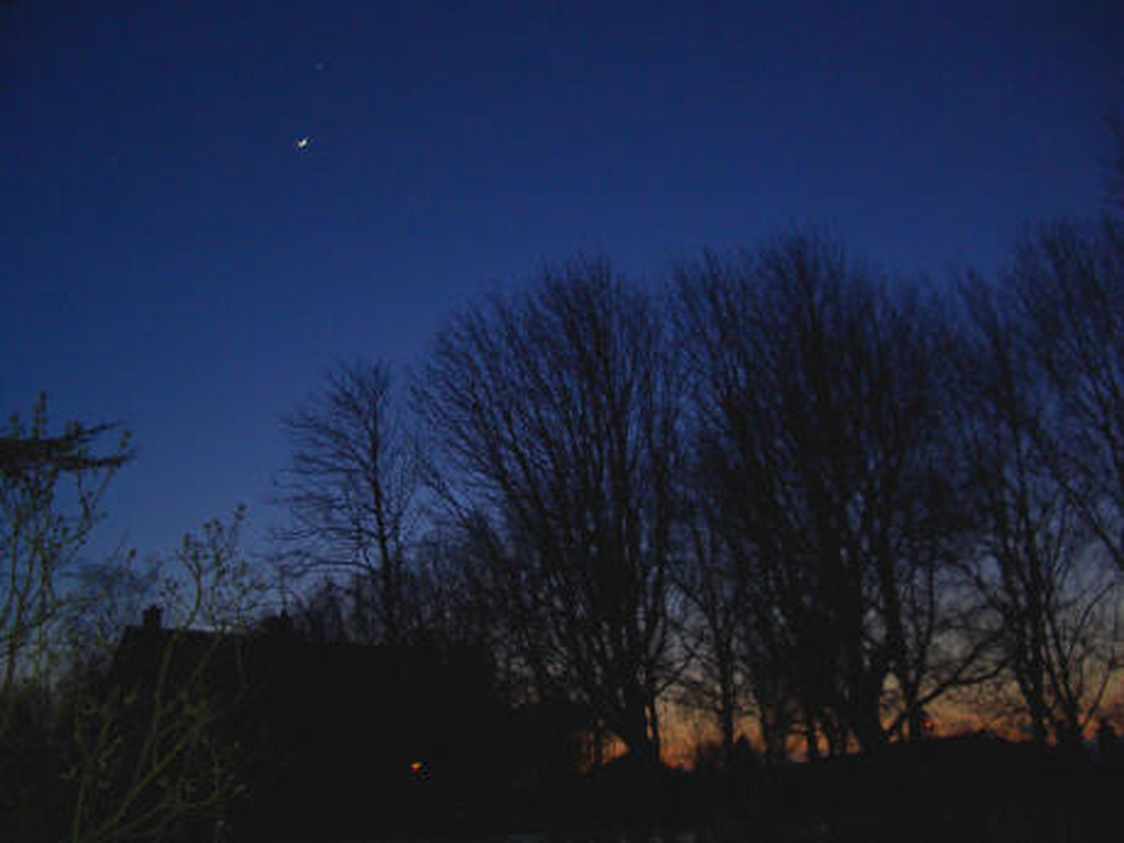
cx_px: 562
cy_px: 422
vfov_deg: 40.7
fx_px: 1136
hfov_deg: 52.6
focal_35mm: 35
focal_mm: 5.8
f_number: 2.6
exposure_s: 1/60
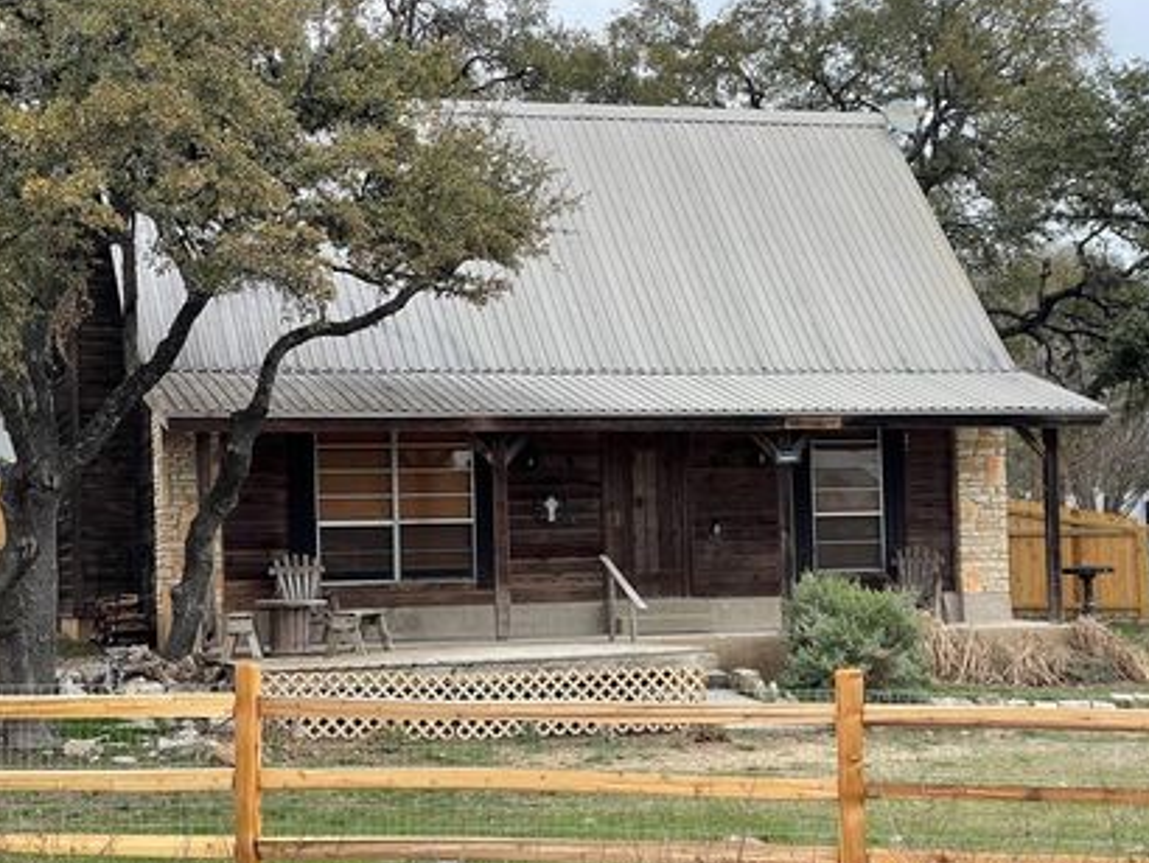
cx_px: 603
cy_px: 489
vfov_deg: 18.9
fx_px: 2591
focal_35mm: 78
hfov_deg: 25.0
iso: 20
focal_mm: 7.5
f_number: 2.2
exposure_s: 1/142
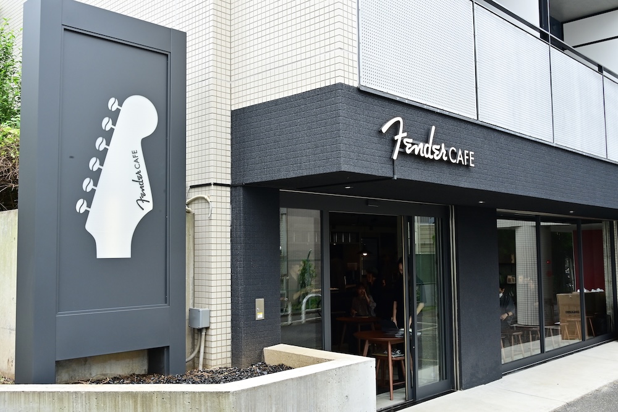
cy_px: 206
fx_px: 618
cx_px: 309
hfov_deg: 53.1
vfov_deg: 36.9
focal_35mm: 36
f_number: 16
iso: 1250
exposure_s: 1/160
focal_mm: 36
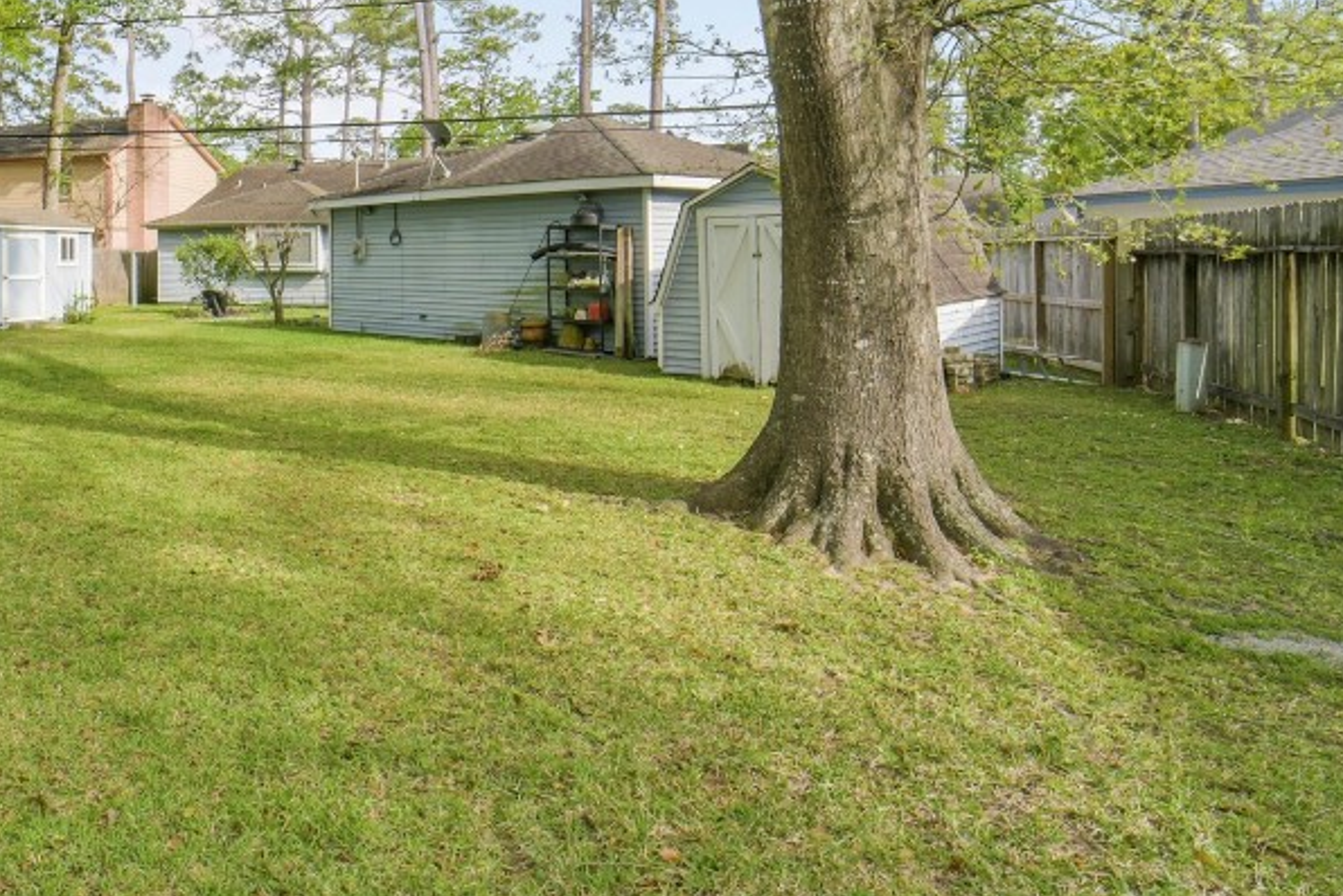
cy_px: 250
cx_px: 210
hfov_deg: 60.1
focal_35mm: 27
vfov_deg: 46.6
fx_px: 1008
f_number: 11
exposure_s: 1/400
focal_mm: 14
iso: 500
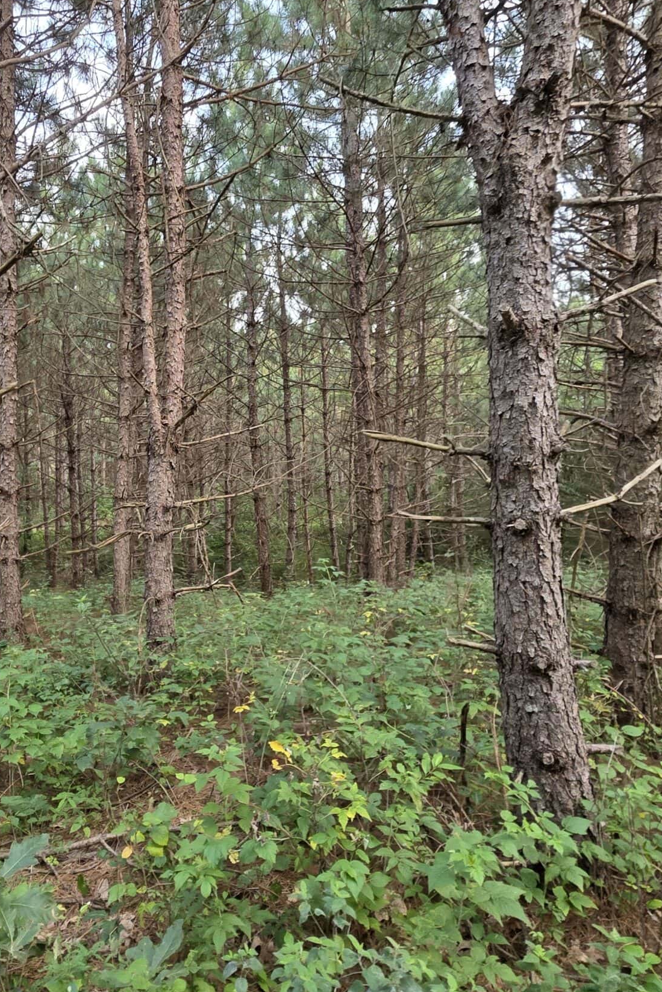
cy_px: 483
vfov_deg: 81.2
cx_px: 233
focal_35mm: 21
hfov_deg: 58.4
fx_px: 579
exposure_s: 1/120
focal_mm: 2.2
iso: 160
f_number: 1.9
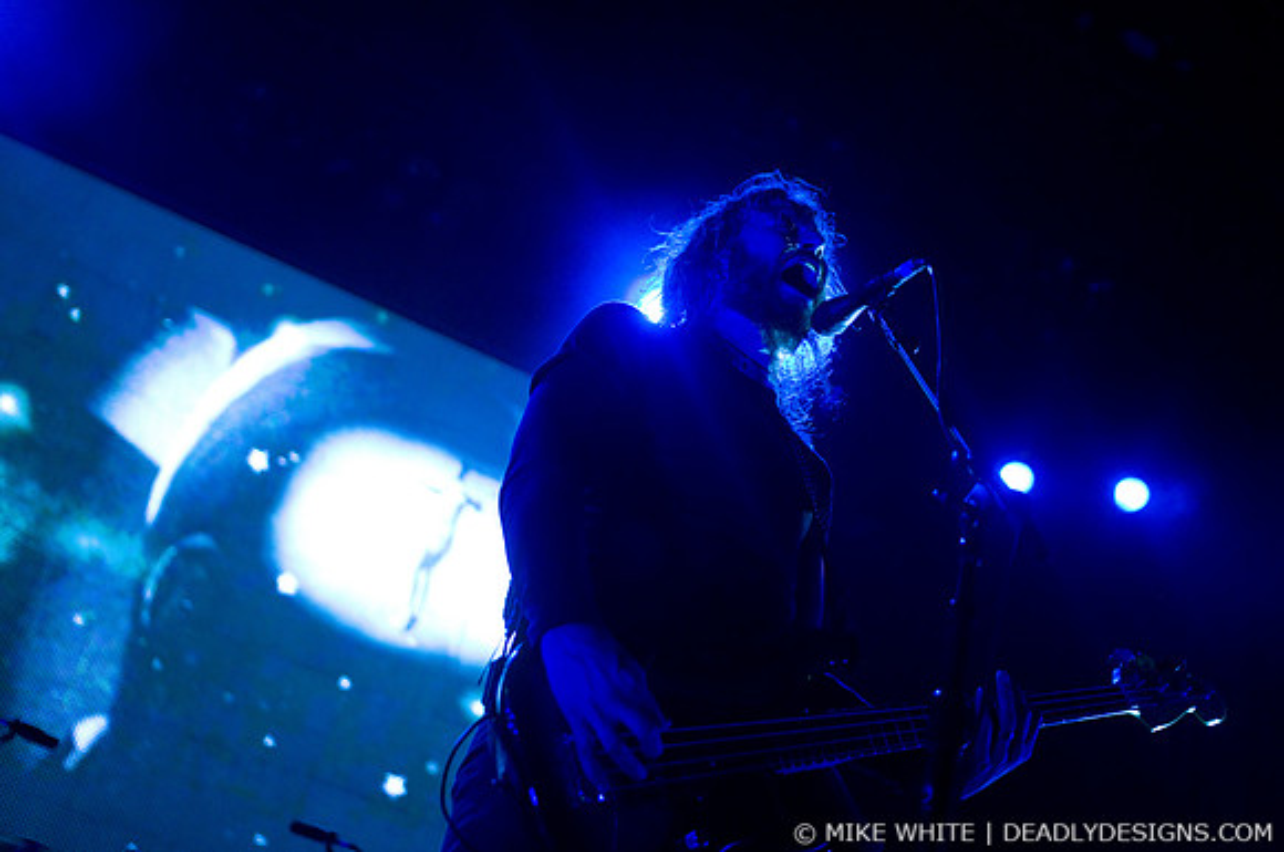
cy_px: 426
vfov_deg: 29.8
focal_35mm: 45
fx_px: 1603
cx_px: 642
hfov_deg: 43.7
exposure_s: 1/200
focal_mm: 30
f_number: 2.2
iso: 1000
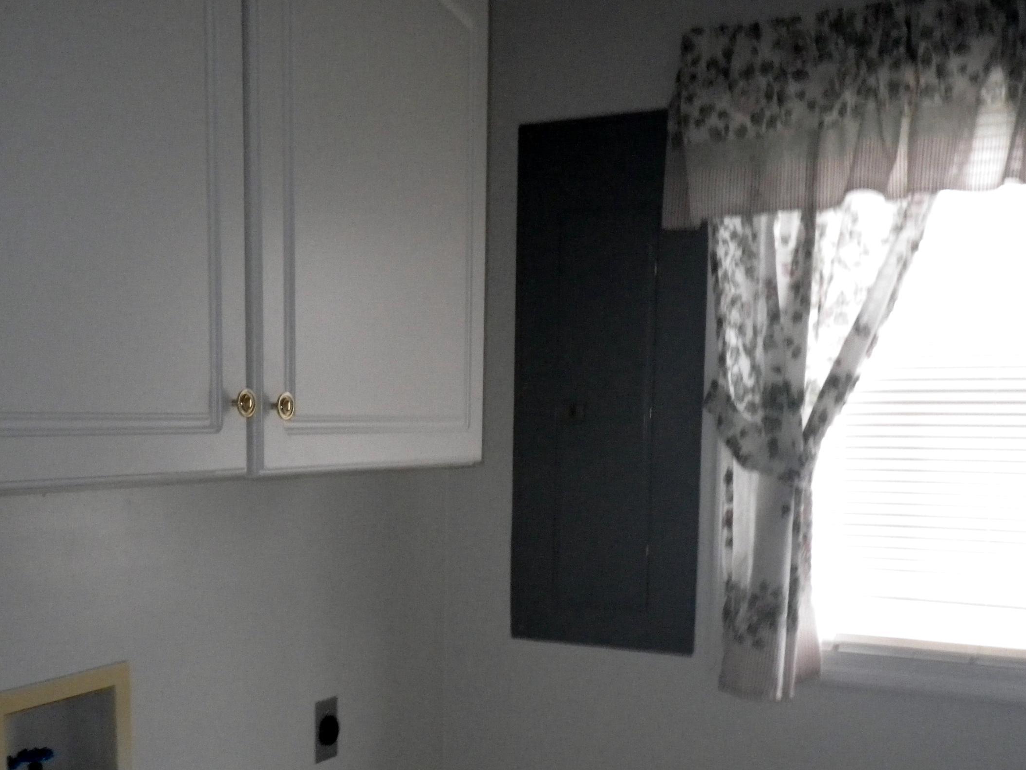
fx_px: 1186
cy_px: 548
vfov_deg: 35.4
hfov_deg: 46.8
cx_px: 474
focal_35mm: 40
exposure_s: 1/50
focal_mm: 5
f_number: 3.5
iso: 400
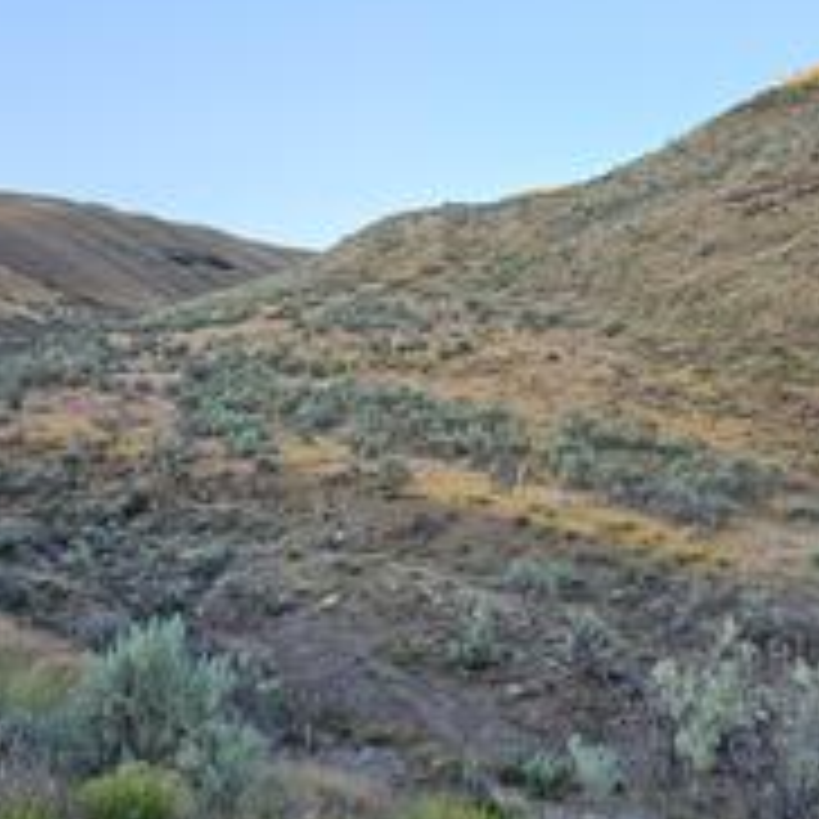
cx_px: 475
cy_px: 472
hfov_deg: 43.7
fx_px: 1017
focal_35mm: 38
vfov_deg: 43.7
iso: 20
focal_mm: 6.3
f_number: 1.7
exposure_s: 1/180
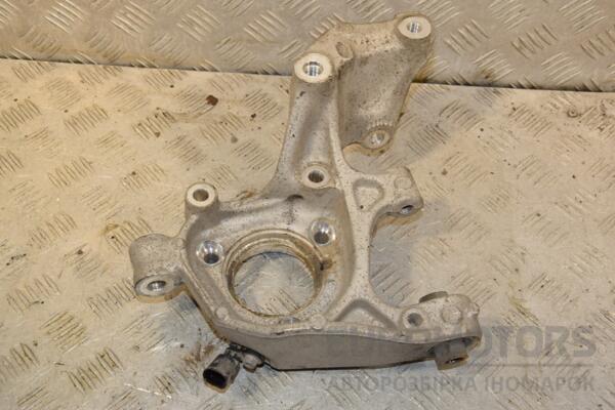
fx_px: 820
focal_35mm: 48
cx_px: 308
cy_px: 205
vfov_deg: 28.1
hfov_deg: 41.1
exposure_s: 1/200
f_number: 8
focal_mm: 32
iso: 800
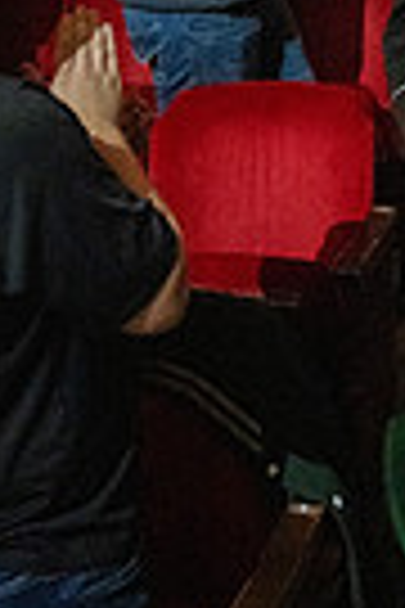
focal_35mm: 80
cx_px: 436
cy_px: -230
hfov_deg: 16.6
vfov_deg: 22.2
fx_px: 1350
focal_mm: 24
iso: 12800
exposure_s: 1/500
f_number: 2.8
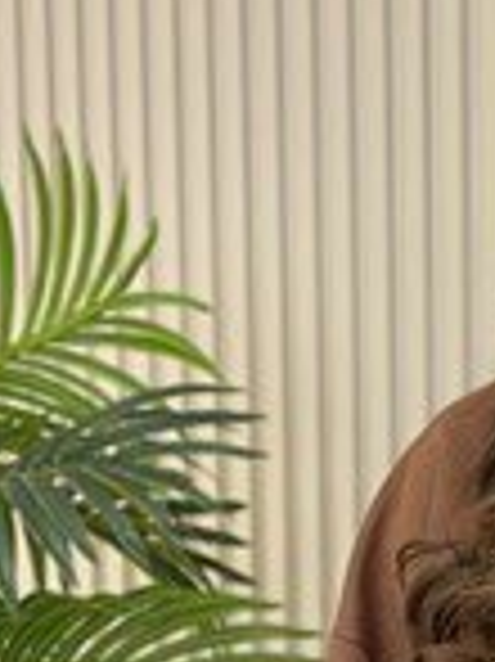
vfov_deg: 11.1
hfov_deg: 8.3
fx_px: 3322
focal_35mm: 174
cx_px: 778
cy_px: 876
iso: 100
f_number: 1.78
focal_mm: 6.86
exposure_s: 1/172
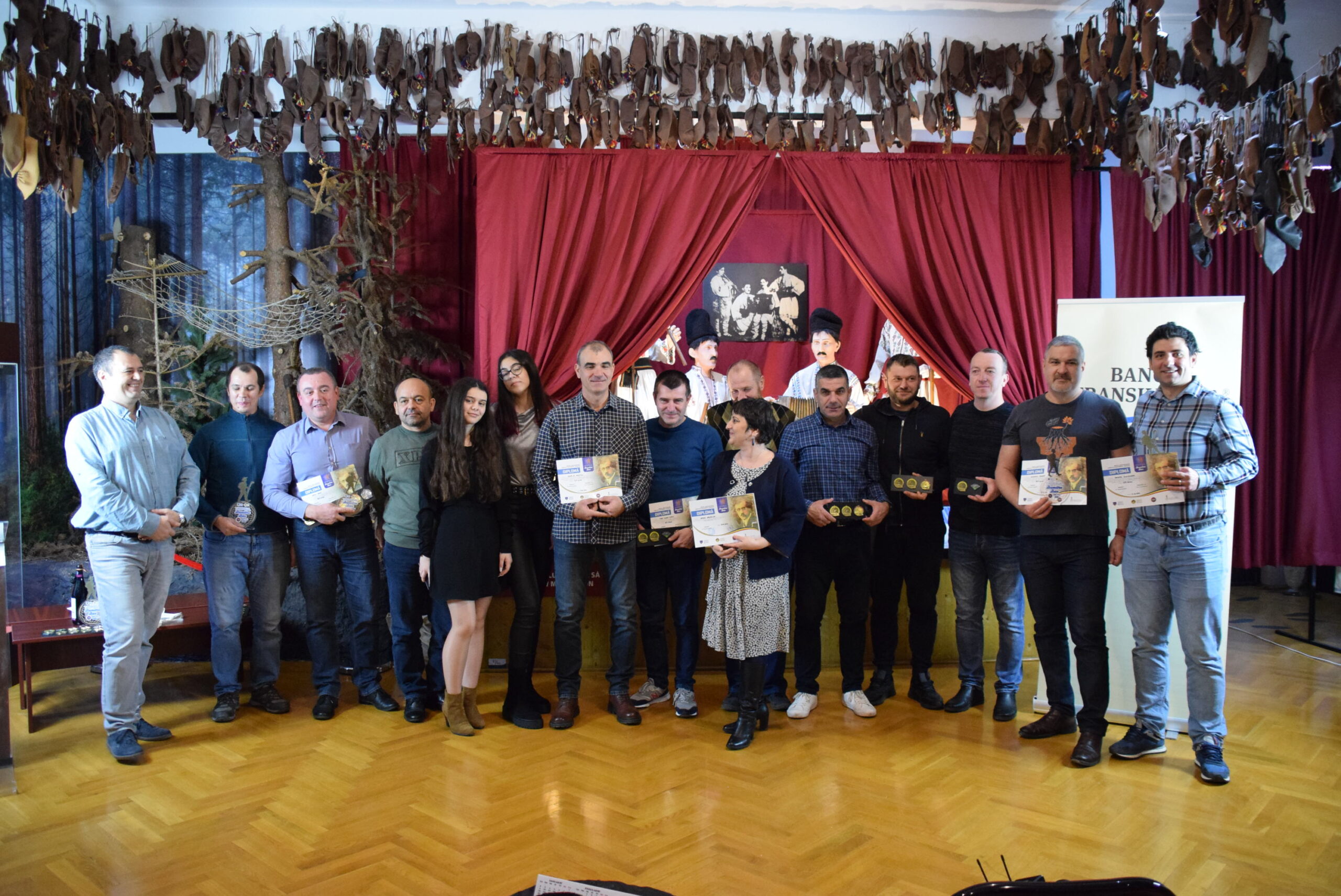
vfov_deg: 48.0
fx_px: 1006
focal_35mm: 27
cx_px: 670
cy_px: 448
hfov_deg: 67.3
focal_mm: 18
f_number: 3.5
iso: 3600
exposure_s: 1/60
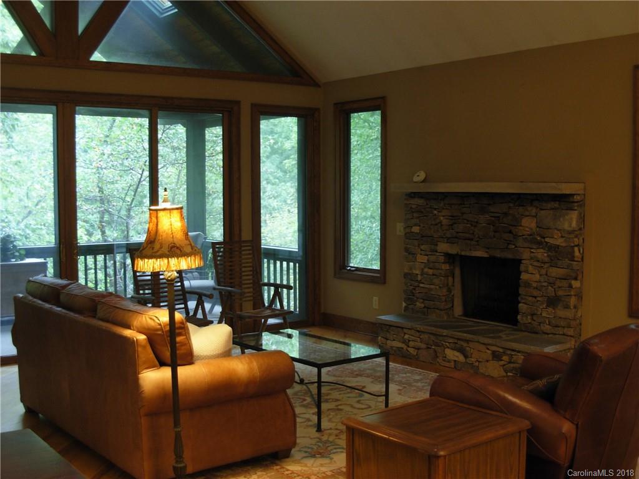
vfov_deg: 32.2
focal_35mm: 45
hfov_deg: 42.1
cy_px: 240
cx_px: 320
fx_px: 831
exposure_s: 1/4
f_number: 3.1
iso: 133
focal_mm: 7.5
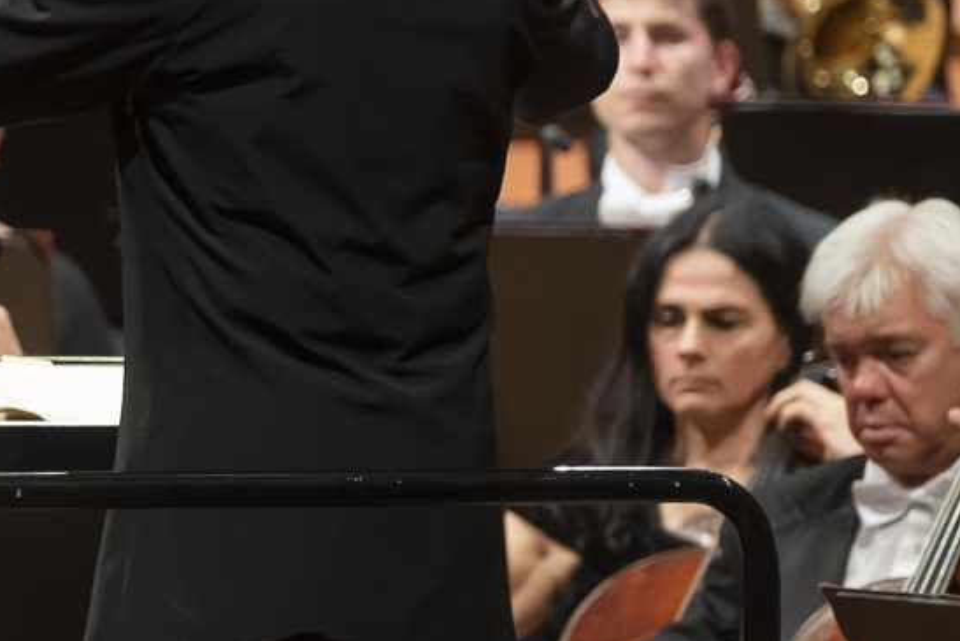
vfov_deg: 1.5
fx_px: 24832
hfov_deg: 2.2
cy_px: 731
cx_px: -1150
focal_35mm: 931
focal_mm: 170
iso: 1600
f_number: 3.2
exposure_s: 1/200
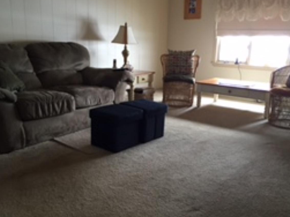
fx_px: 310
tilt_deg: -14.2
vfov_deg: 38.6
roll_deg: -1.4
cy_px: 114
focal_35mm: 37
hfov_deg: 50.1
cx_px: 135
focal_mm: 4.15
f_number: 2.2
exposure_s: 1/30
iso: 100
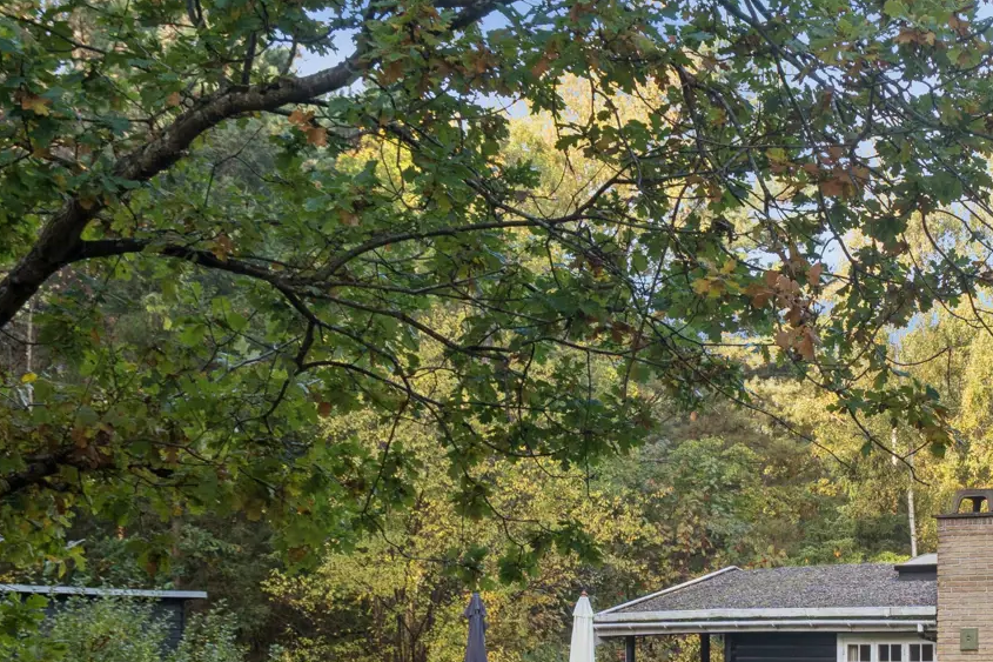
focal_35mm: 75
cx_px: 946
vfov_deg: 17.8
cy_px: 656
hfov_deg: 25.9
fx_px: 2068
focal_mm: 22
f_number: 8
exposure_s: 1/50
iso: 200
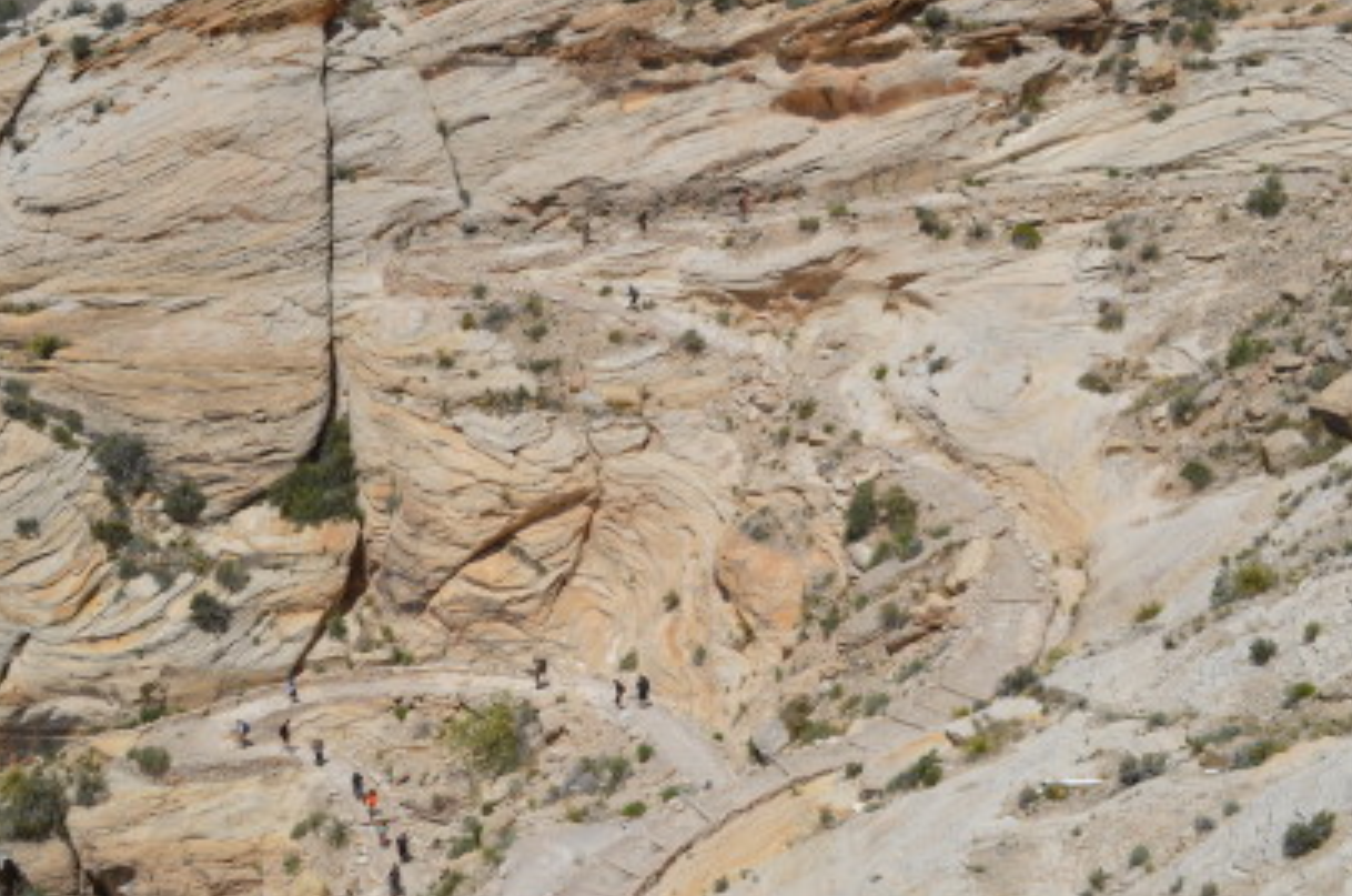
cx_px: 549
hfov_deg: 37.1
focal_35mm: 54
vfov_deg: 25.1
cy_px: 500
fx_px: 2010
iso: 100
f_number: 9
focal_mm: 29
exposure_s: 1/320
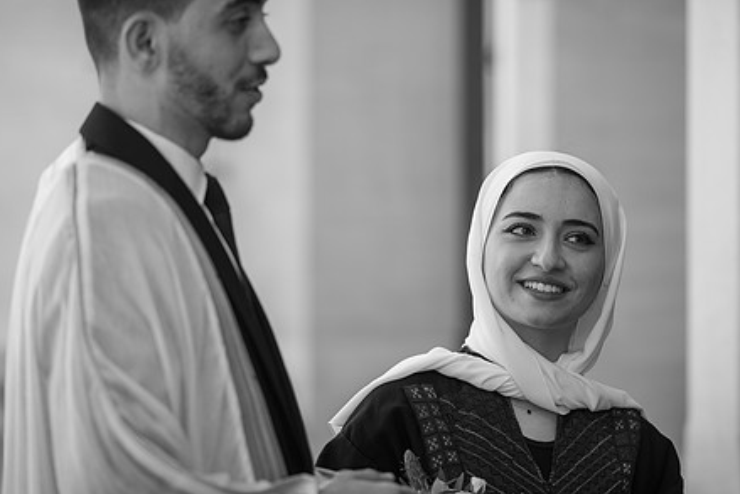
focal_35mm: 238
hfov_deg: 8.6
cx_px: 410
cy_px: 230
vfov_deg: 5.8
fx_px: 4894
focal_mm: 180
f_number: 2.8
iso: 100
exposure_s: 1/1000
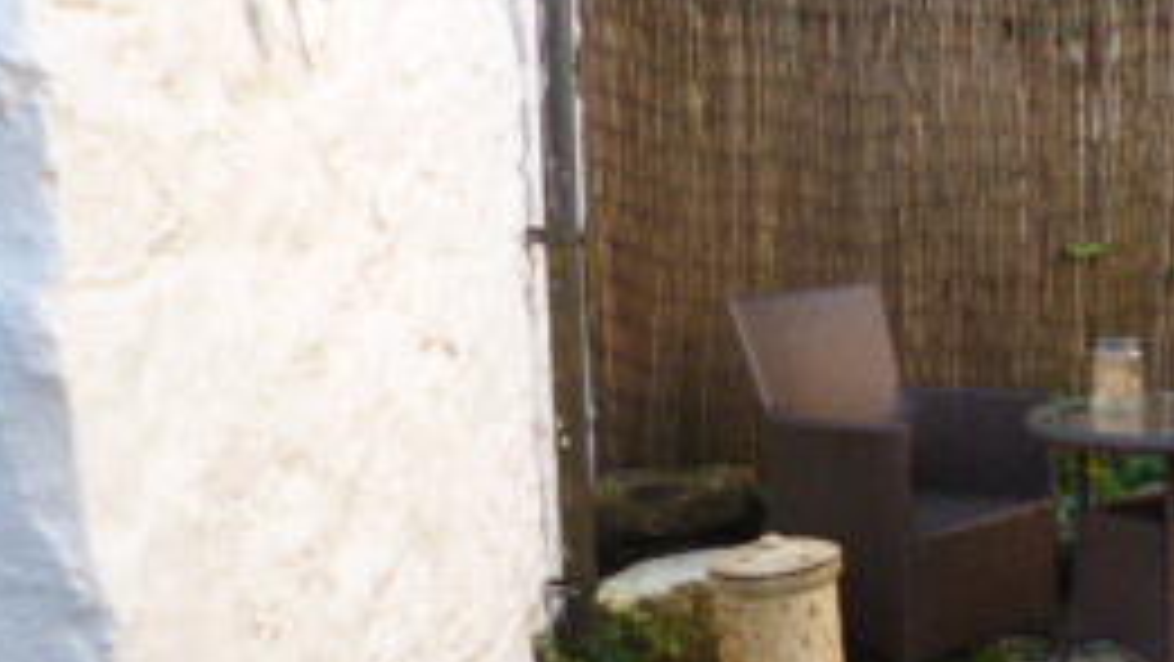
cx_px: 1192
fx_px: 1993
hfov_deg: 30.4
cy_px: 495
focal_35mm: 64
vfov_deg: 18.7
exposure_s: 1/100
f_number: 2.5
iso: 100
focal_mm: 4.3
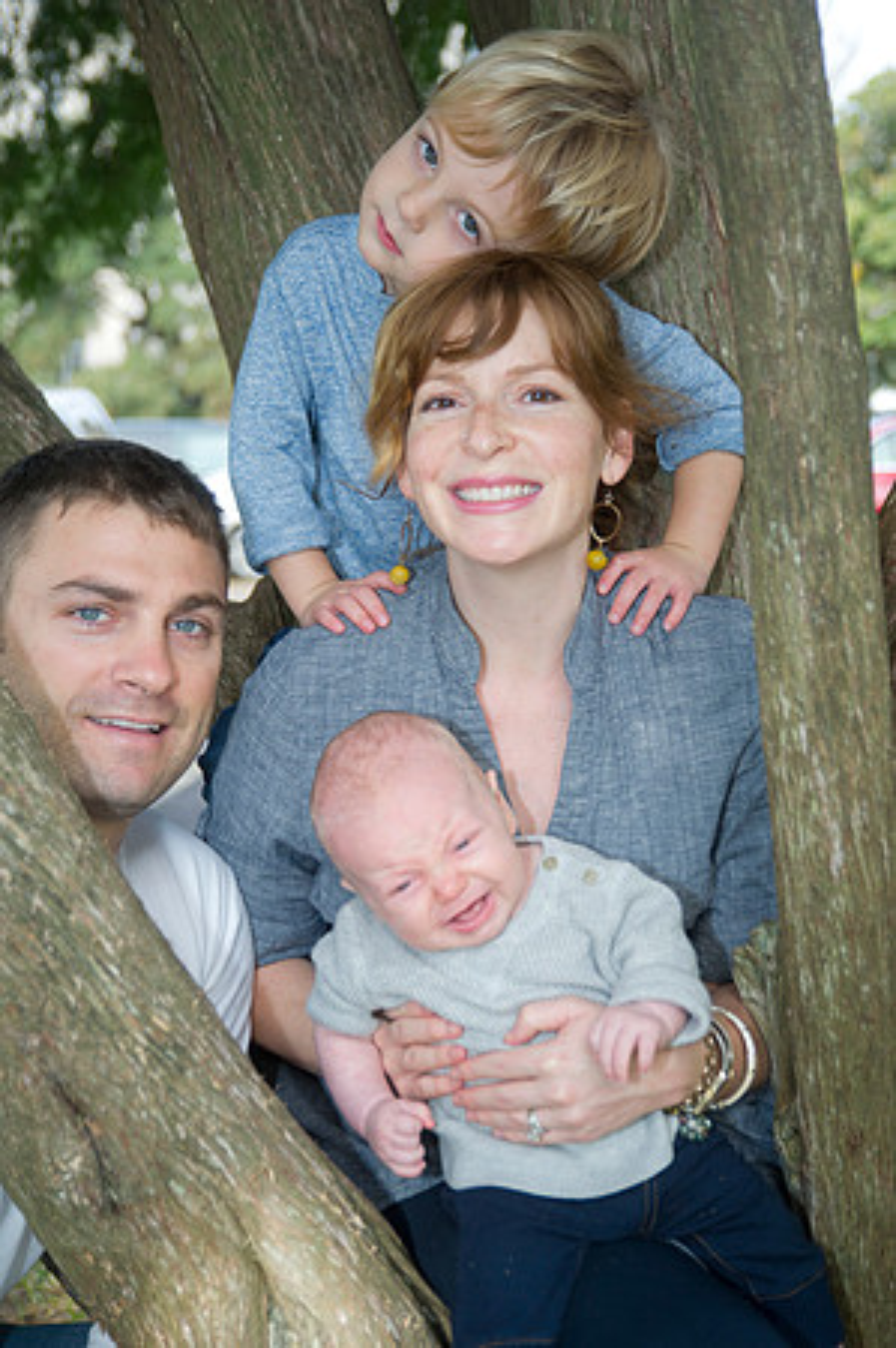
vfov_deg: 38.2
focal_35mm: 52
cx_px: 448
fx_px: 1946
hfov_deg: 25.9
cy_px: 674
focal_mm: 52
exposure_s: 1/250
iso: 320
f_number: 4.5
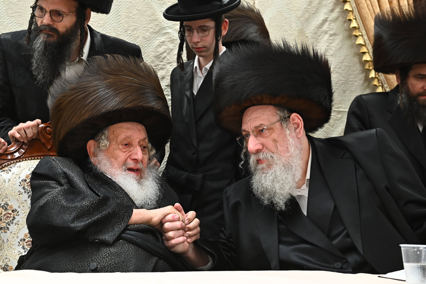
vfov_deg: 21.9
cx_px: 213
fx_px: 734
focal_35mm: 62
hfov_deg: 32.4
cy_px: 142
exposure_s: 1/200
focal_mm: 62
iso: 1600
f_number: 5.6
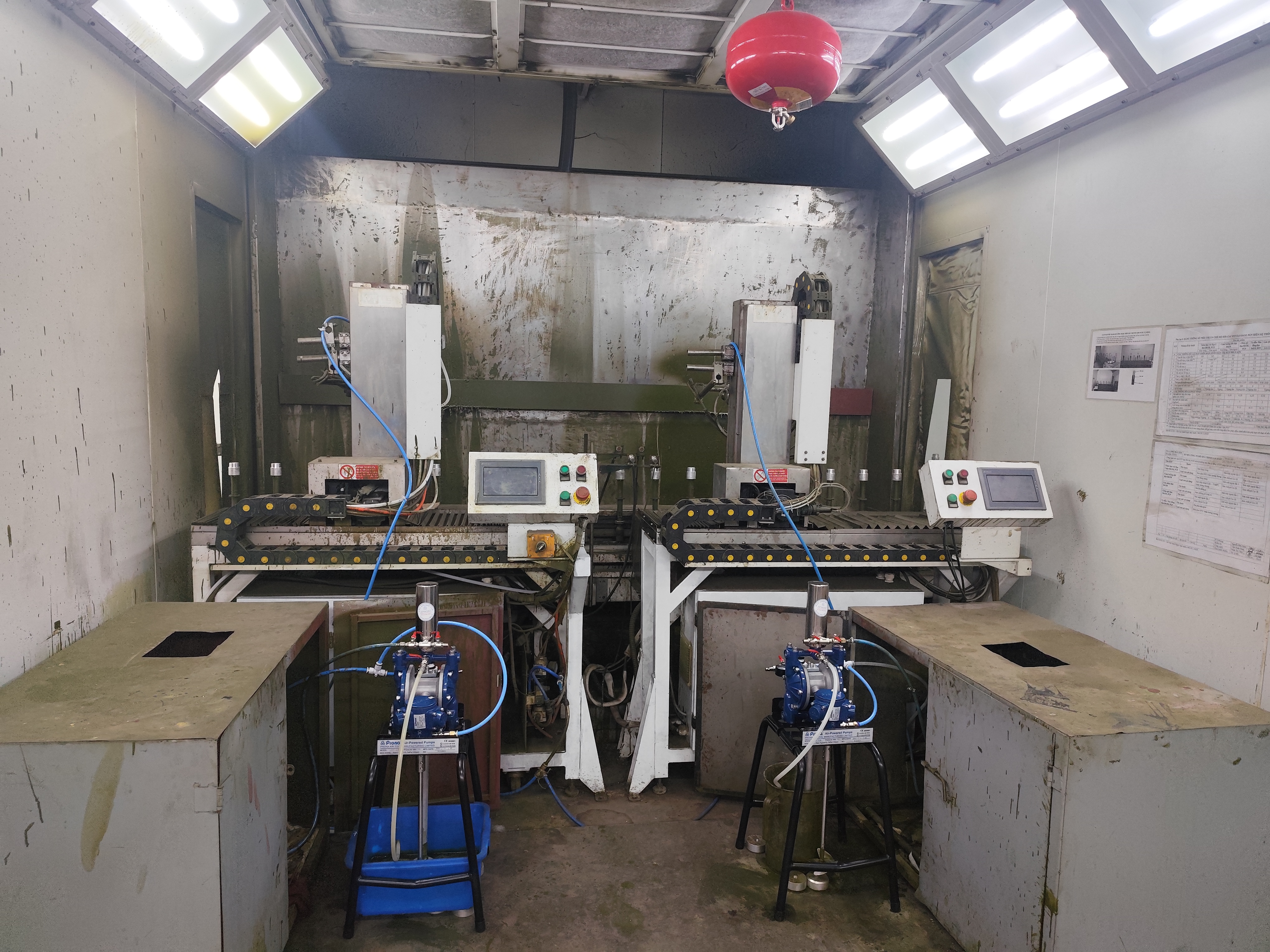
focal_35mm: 23
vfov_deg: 58.9
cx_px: 635
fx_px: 844
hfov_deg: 73.9
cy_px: 476
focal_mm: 6.14
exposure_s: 1/100
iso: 160
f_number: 1.65
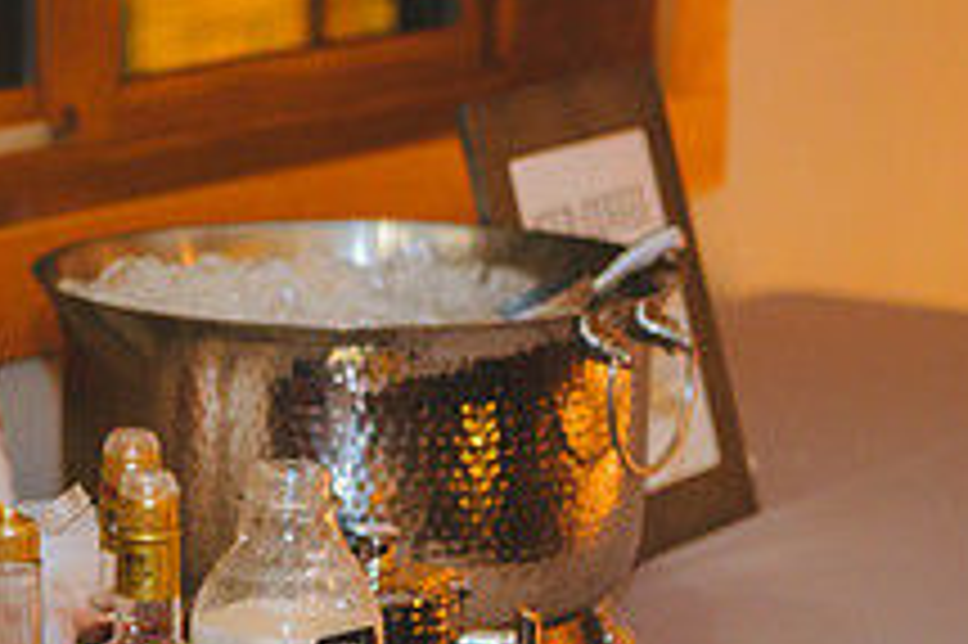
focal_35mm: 146
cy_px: 503
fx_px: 3923
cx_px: -20
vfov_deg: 9.4
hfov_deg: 13.8
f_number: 2.8
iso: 2500
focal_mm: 50
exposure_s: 1/20
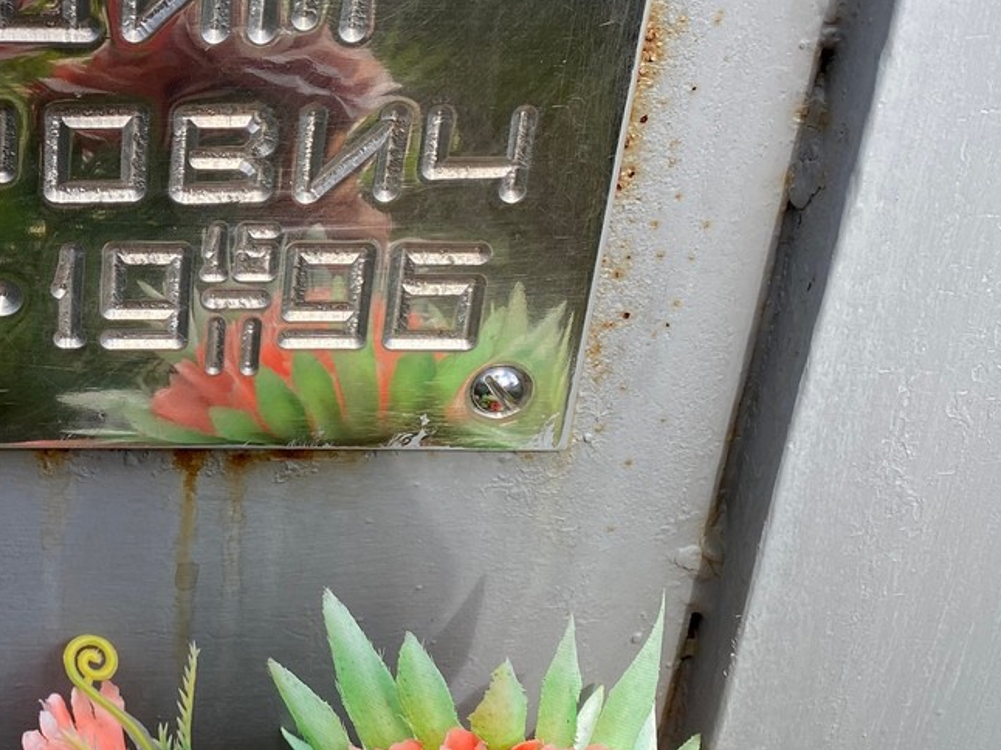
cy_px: 257
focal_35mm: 58
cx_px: 31
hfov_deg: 31.1
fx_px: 1677
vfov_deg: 25.1
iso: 32
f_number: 1.8
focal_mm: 4.25
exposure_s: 1/626
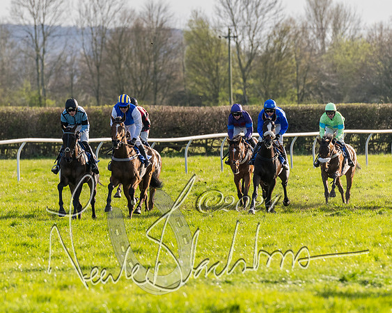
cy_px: 157
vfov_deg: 3.6
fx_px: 4949
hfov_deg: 4.5
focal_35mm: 427
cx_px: 136
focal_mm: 200
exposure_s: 1/1600
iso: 400
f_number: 4
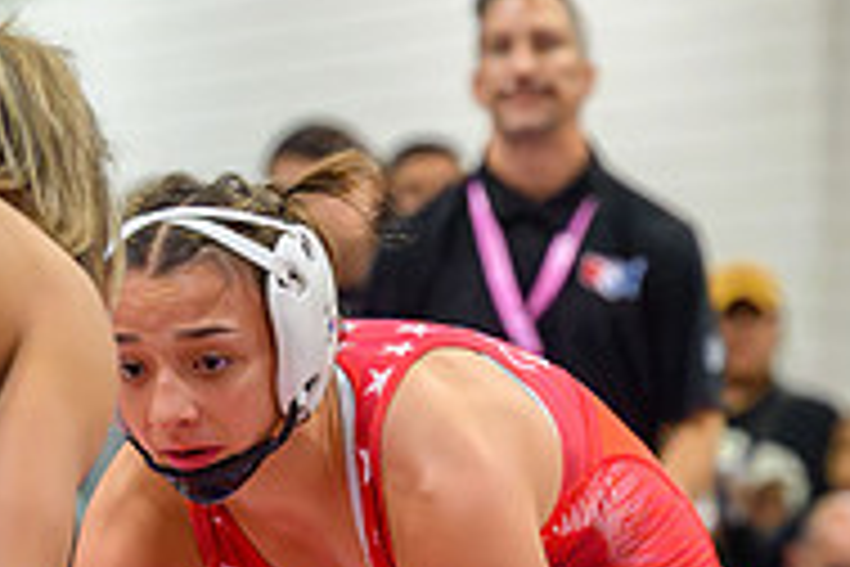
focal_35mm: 334
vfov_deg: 4.1
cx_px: 420
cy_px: 786
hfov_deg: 6.2
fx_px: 7885
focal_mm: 90
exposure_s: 1/800
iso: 10000
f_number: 2.8
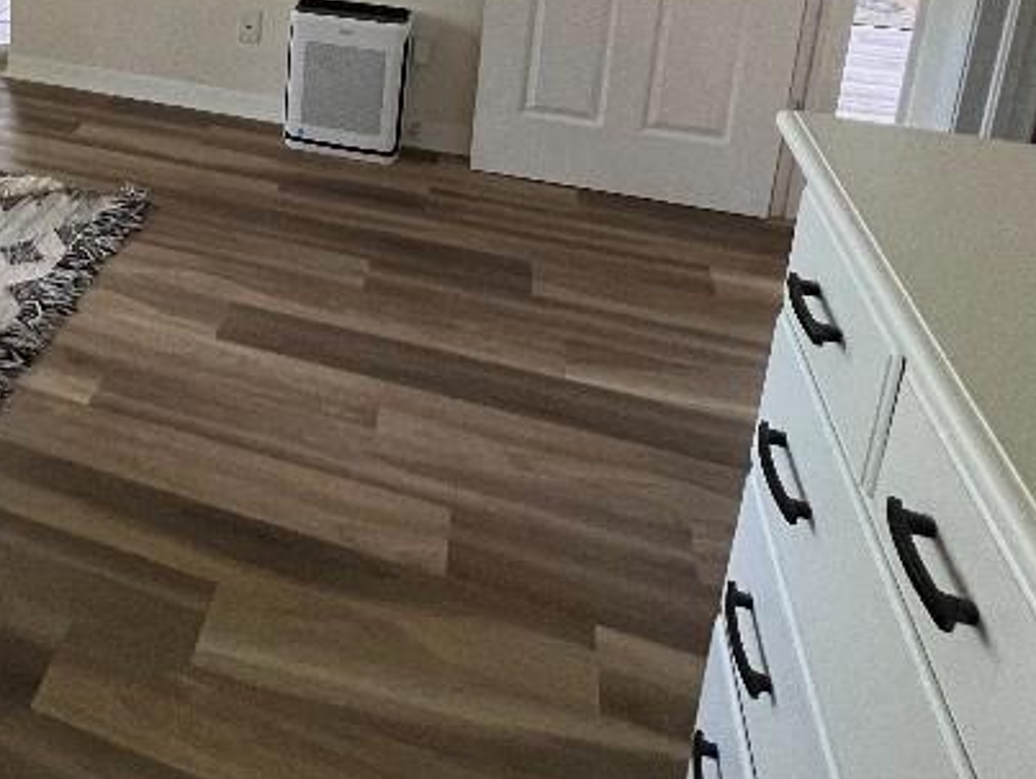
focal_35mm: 33
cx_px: 72
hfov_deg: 48.4
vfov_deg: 36.4
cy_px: -77
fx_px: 989
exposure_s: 1/99
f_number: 1.8
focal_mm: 1.57
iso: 250
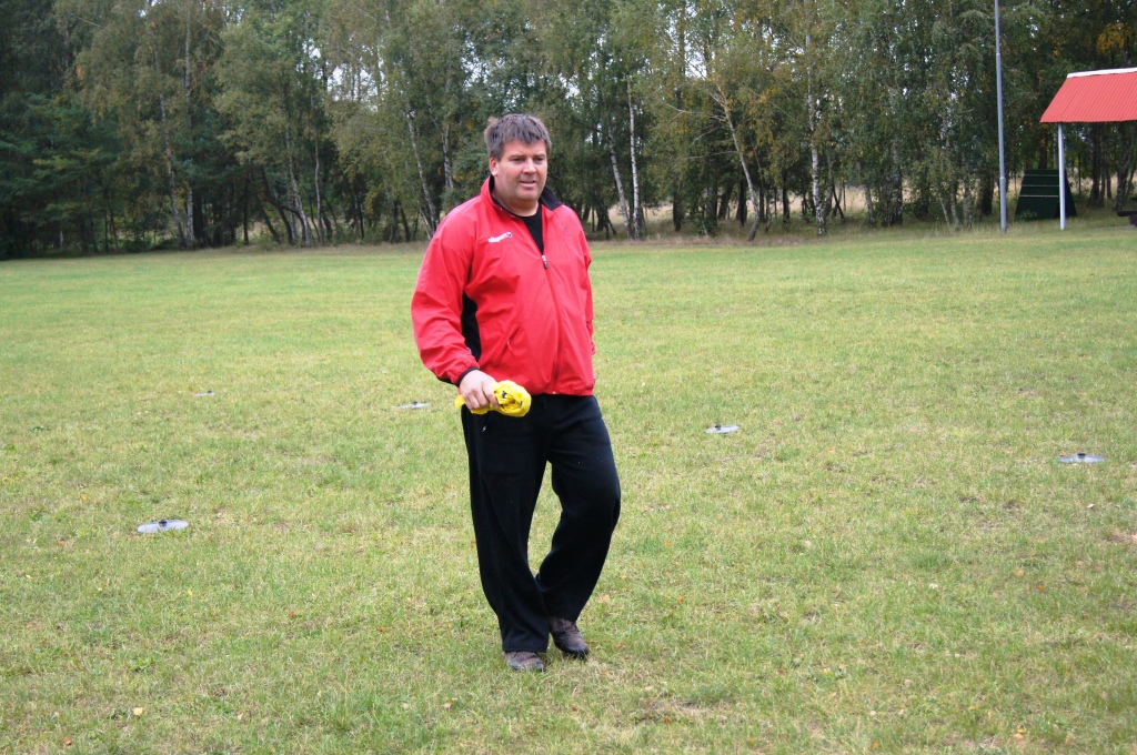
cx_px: 568
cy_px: 378
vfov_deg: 22.6
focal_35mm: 60
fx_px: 1893
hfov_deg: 33.4
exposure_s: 1/1600
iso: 1600
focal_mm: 40
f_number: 5
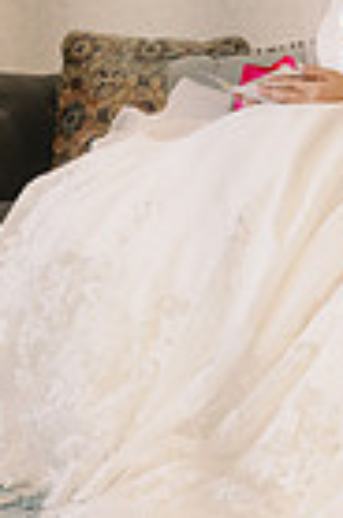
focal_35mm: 97
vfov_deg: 20.3
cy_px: 533
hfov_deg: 14.0
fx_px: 1393
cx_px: 270
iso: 1600
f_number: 2.8
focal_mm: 30
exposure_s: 1/320
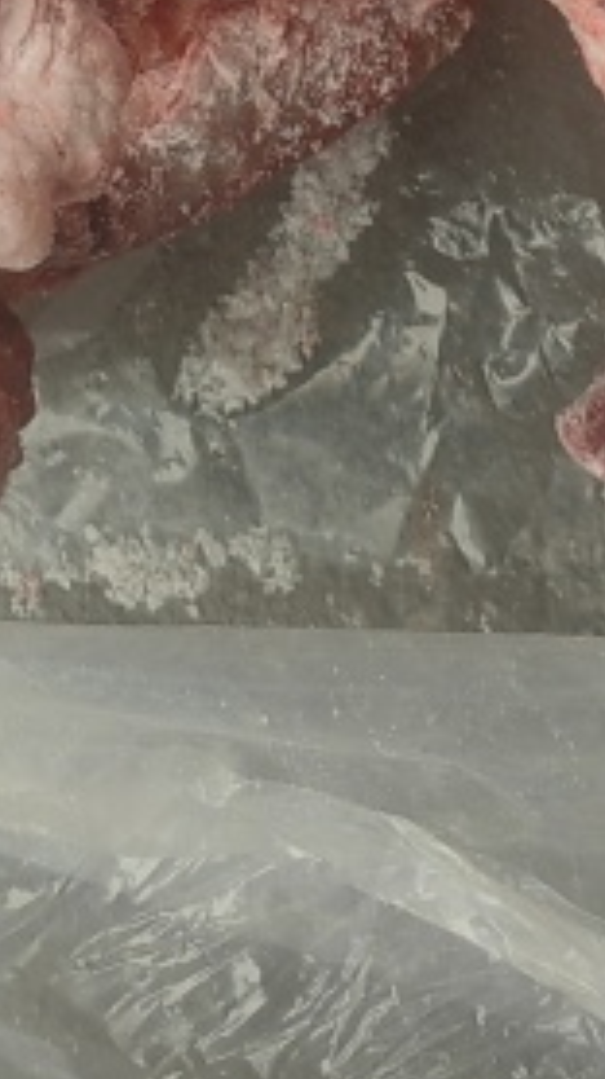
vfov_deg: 16.8
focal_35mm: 113
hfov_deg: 10.7
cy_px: -650
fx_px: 3229
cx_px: 427
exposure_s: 1/101
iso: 50
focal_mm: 5.54
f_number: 1.8
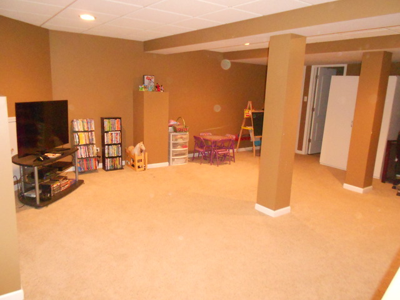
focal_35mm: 26
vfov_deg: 53.1
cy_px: 150
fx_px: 300
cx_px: 200
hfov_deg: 67.3
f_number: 3.2
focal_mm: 4.6
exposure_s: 1/25
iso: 1000
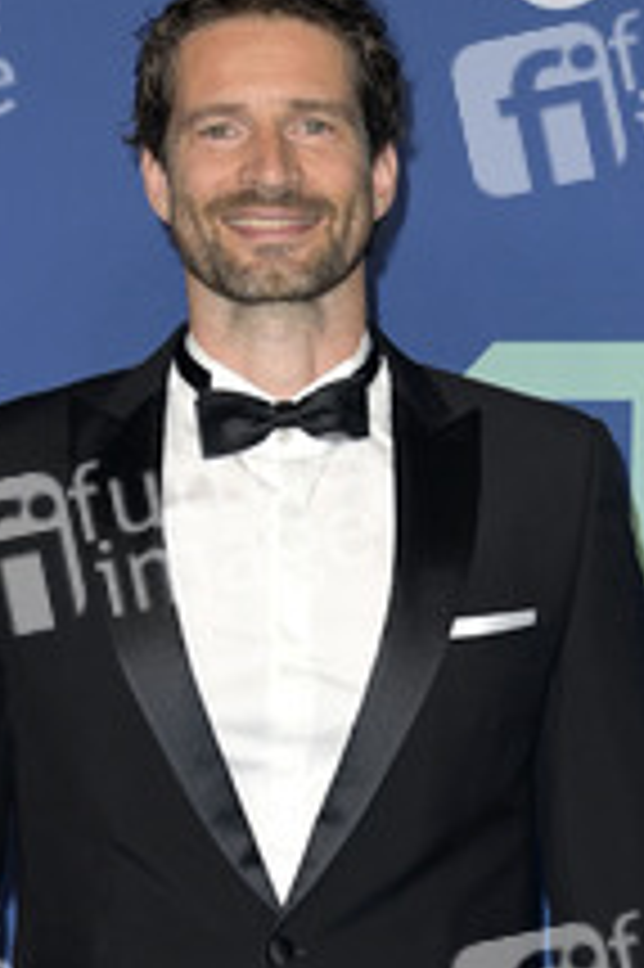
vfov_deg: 13.0
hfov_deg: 8.7
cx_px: 275
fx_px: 4246
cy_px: 765
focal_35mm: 158
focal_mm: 85
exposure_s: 1/250
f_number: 5.6
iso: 800
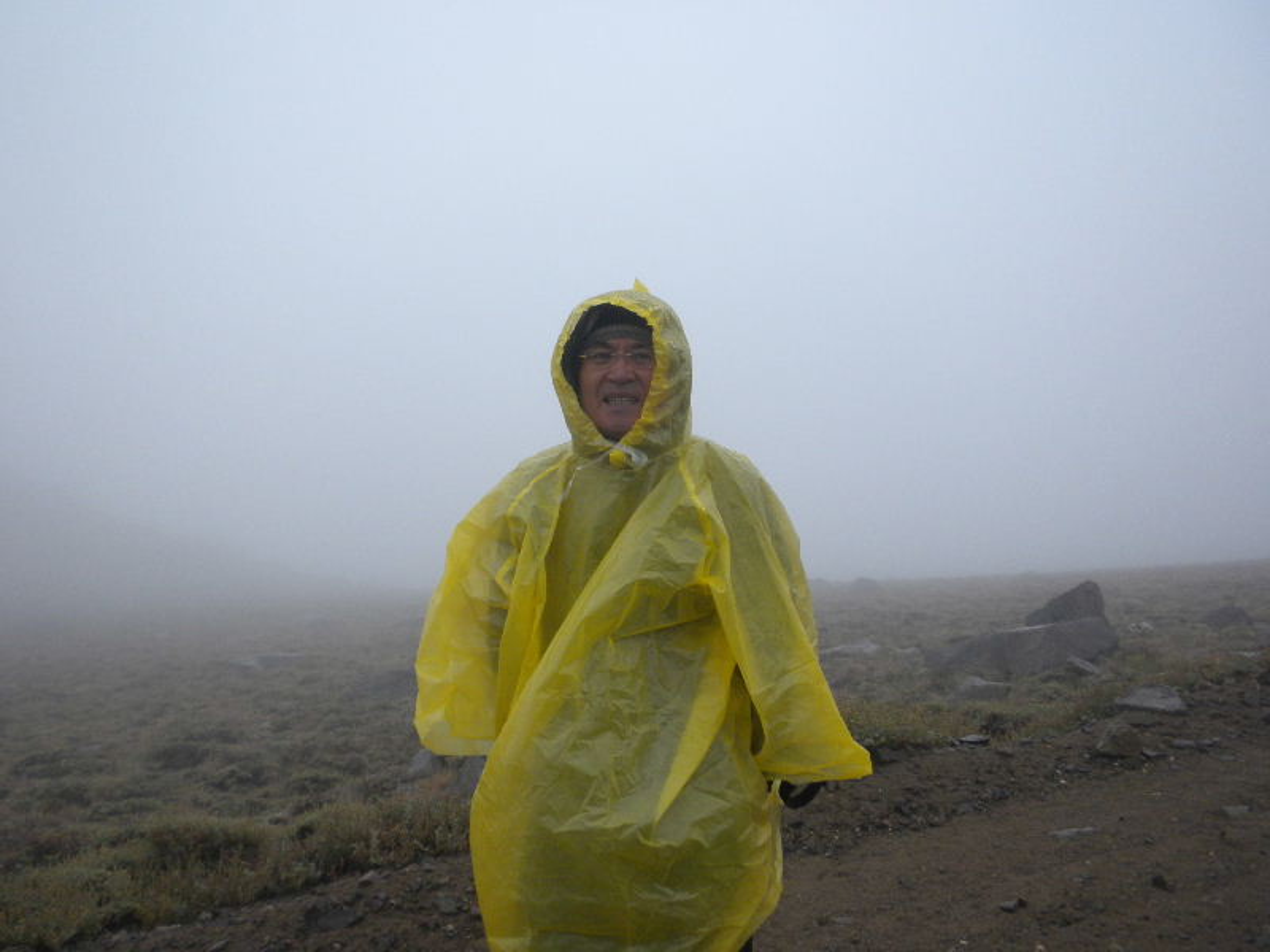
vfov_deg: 38.7
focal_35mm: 37
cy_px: 476
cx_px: 635
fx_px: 1357
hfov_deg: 50.1
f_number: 3.5
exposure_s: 1/63.1
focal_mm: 6.6
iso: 237
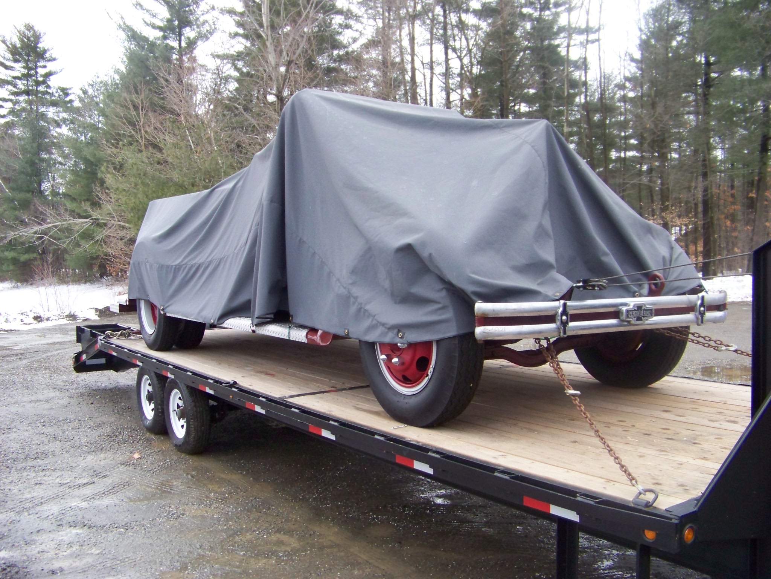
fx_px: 802
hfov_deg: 51.4
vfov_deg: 39.7
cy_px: 290
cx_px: 386
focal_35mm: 36
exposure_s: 1/800
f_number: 2.8
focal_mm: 5.85
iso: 200
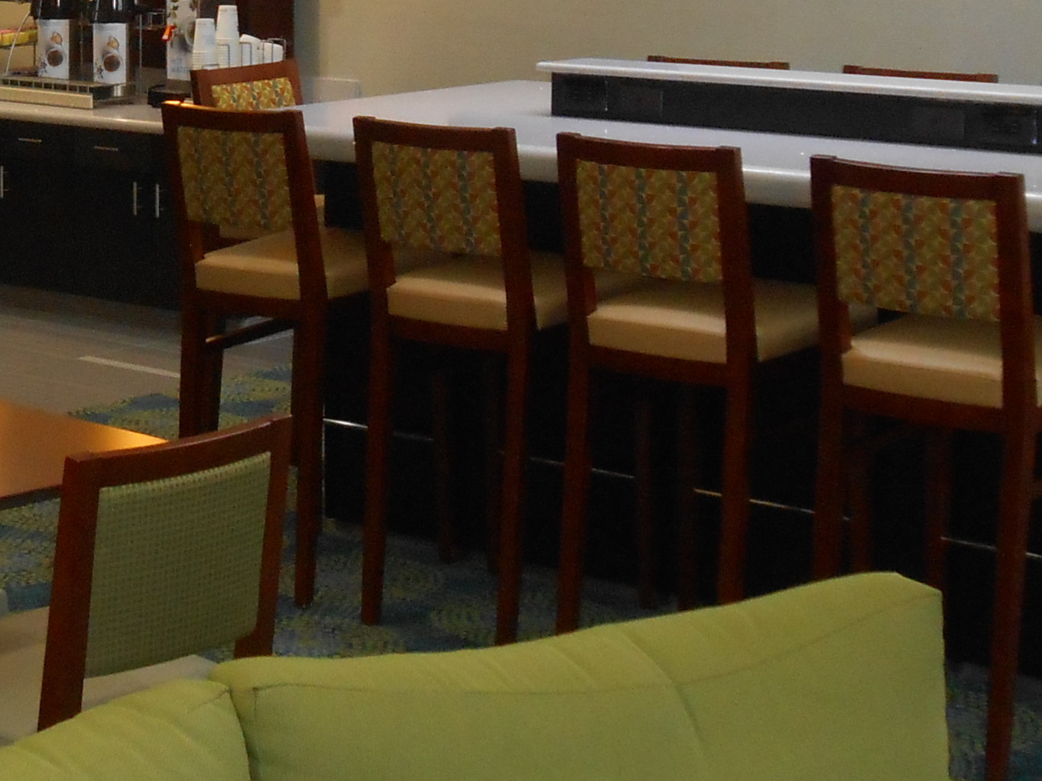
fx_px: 2679
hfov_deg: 21.5
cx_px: 85
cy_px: 115
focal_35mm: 89
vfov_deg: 16.4
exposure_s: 1/30
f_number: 3.9
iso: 320
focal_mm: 6
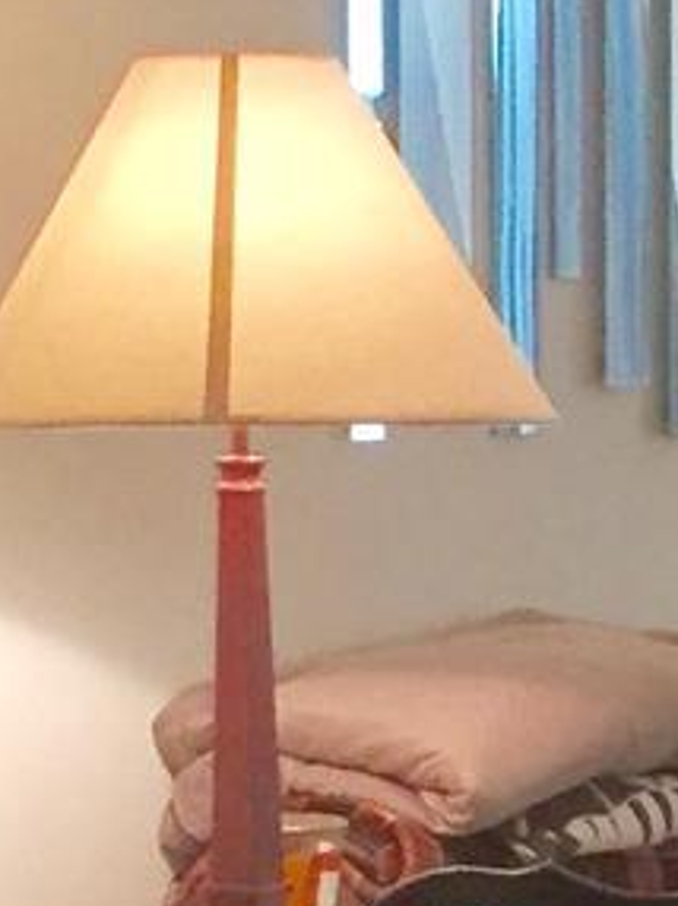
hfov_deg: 6.9
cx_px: 1362
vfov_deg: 9.5
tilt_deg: -5.7
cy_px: 798
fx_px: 5440
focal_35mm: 208
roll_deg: -1.1
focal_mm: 4.15
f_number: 2.2
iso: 125
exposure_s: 1/30
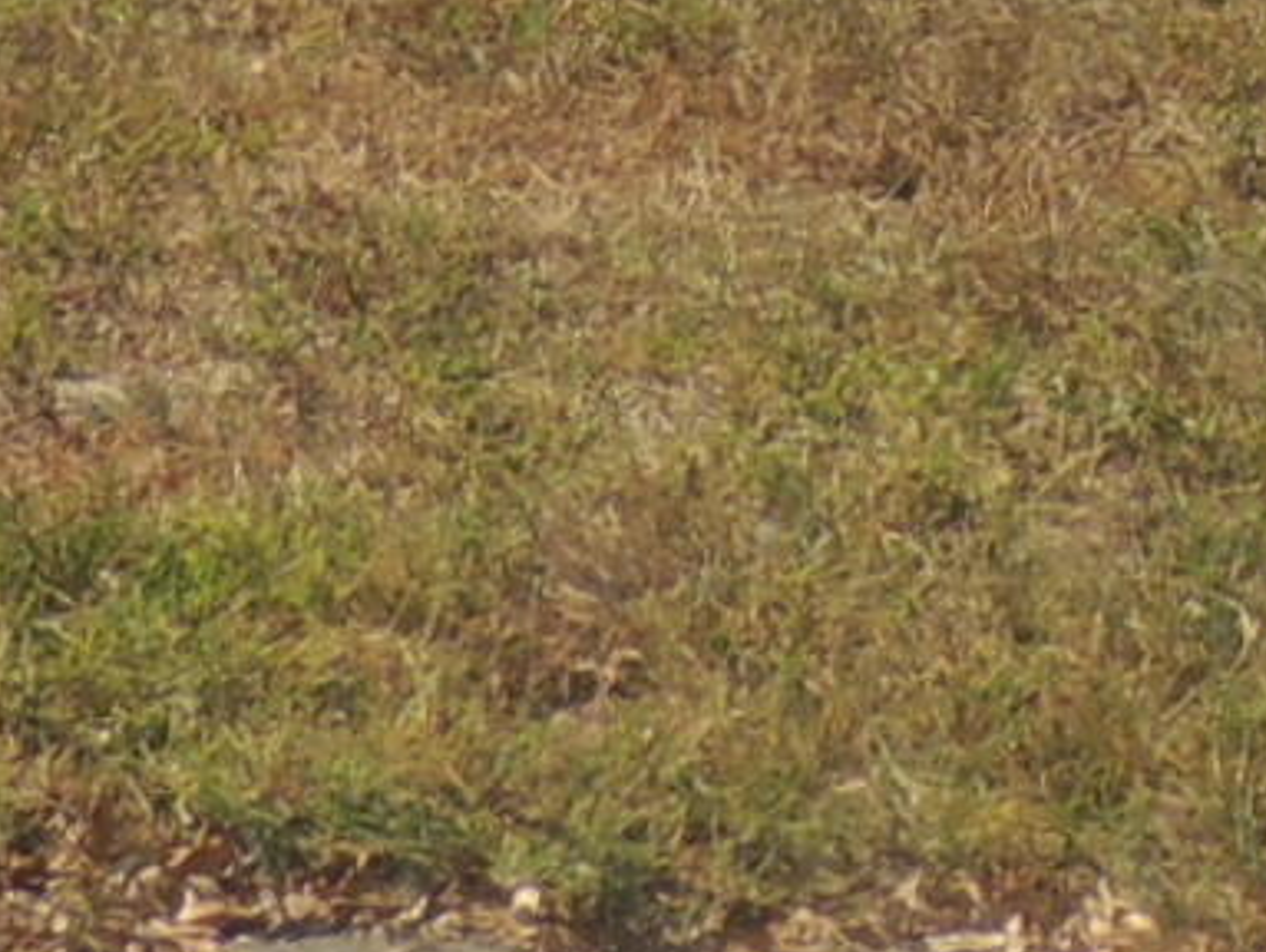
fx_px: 11458
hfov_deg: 6.3
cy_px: -2476
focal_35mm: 313
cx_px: 1666
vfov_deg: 4.5
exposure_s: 1/1250
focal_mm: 7.1
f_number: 3.3
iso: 100
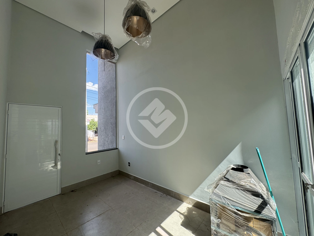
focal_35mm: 14
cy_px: 118
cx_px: 157
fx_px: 127
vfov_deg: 85.7
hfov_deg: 102.1
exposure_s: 1/225
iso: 40
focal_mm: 2.22
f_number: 2.2
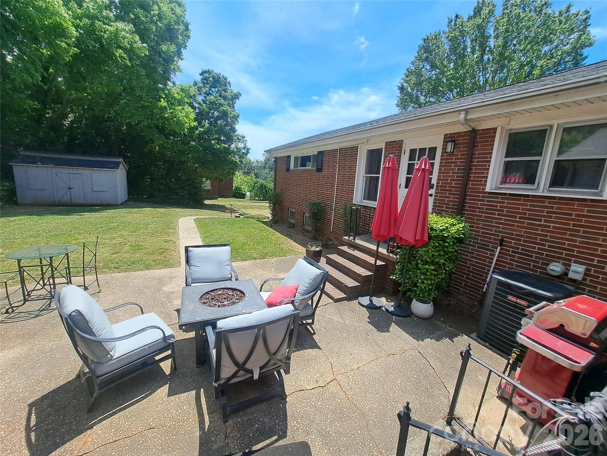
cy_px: 228
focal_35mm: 13
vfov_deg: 89.9
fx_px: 228
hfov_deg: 106.2
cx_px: 304
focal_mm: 1.74
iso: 50
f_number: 2.2
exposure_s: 1/1420
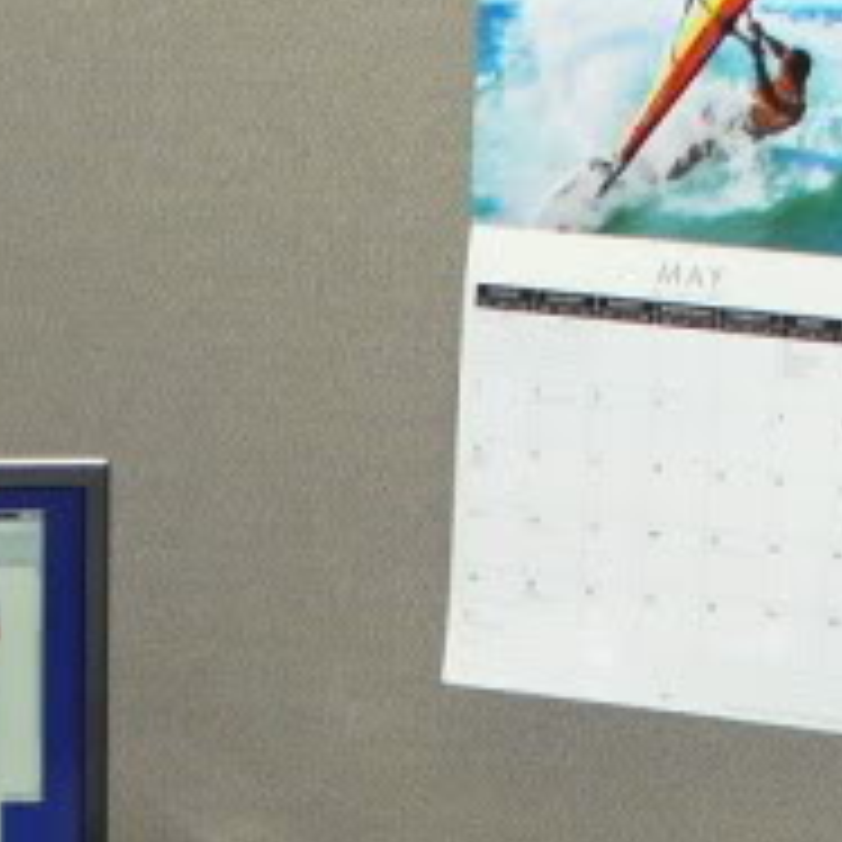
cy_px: 1117
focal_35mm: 140
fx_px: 3853
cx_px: 504
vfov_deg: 12.1
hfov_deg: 12.5
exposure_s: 1/60
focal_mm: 6.1
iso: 200
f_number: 2.8
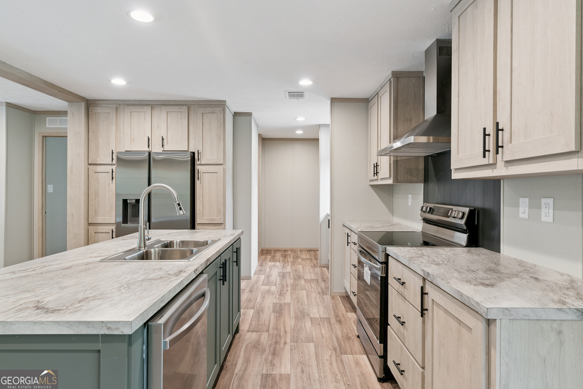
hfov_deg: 81.2
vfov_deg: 59.5
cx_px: 292
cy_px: 194
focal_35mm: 21
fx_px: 340
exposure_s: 1/5
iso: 250
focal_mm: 21
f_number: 8
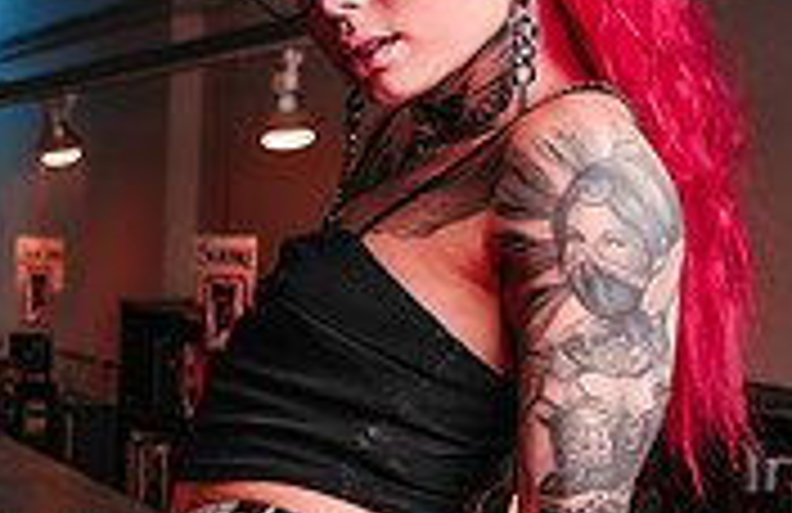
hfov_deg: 20.6
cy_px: 434
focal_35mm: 87
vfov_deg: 15.3
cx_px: -354
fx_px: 1897
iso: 64
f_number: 4.5
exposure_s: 1/80
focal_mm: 24
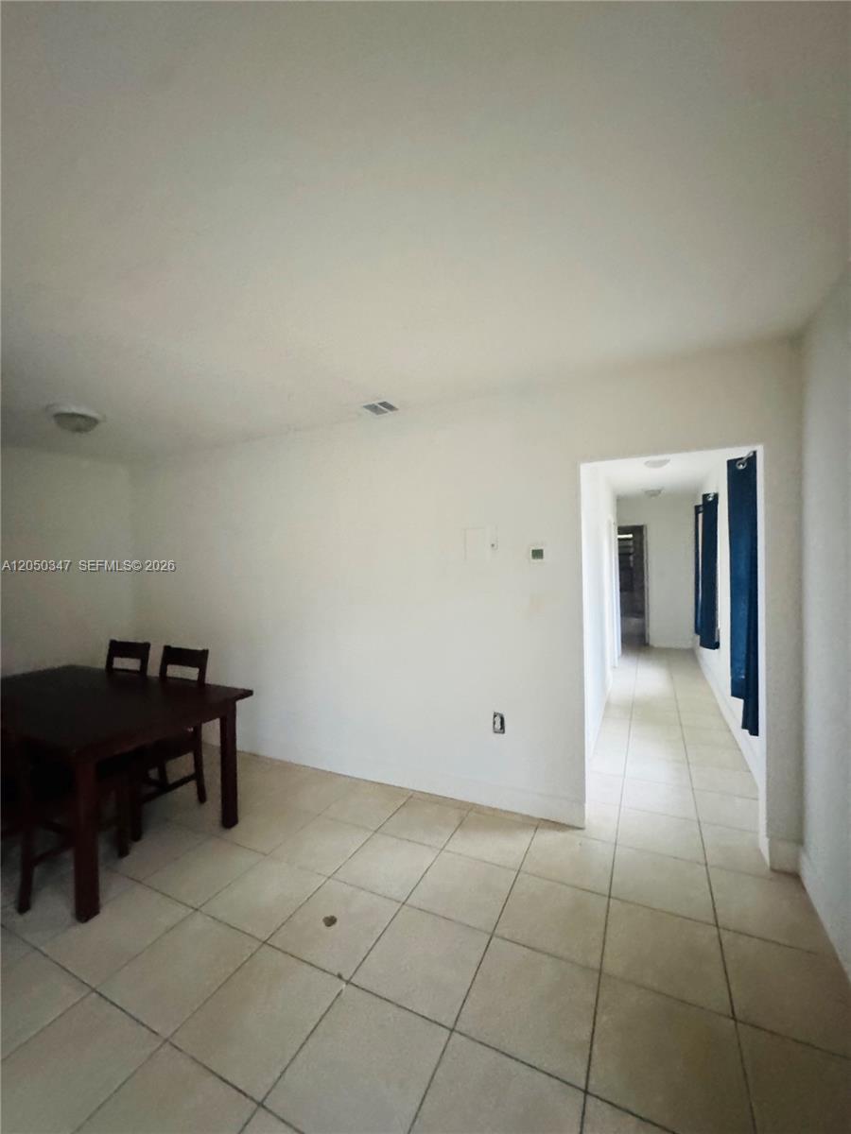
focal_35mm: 14
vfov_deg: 102.1
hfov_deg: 85.7
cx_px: 426
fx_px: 459
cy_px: 567
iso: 1250
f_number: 2.2
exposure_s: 1/57
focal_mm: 2.22
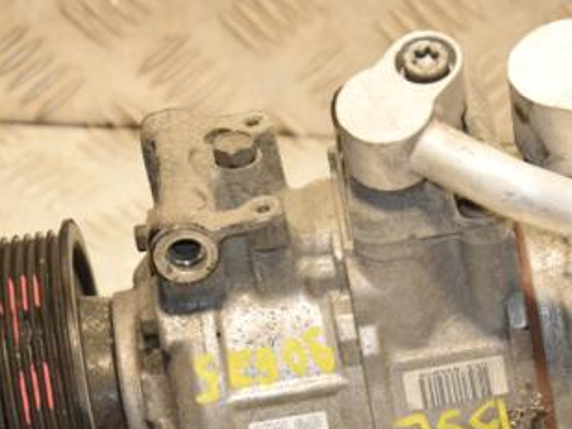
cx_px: 405
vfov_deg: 8.0
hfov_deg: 10.7
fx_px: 3058
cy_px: 362
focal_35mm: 185
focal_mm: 66
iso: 800
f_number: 5.6
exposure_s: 1/200
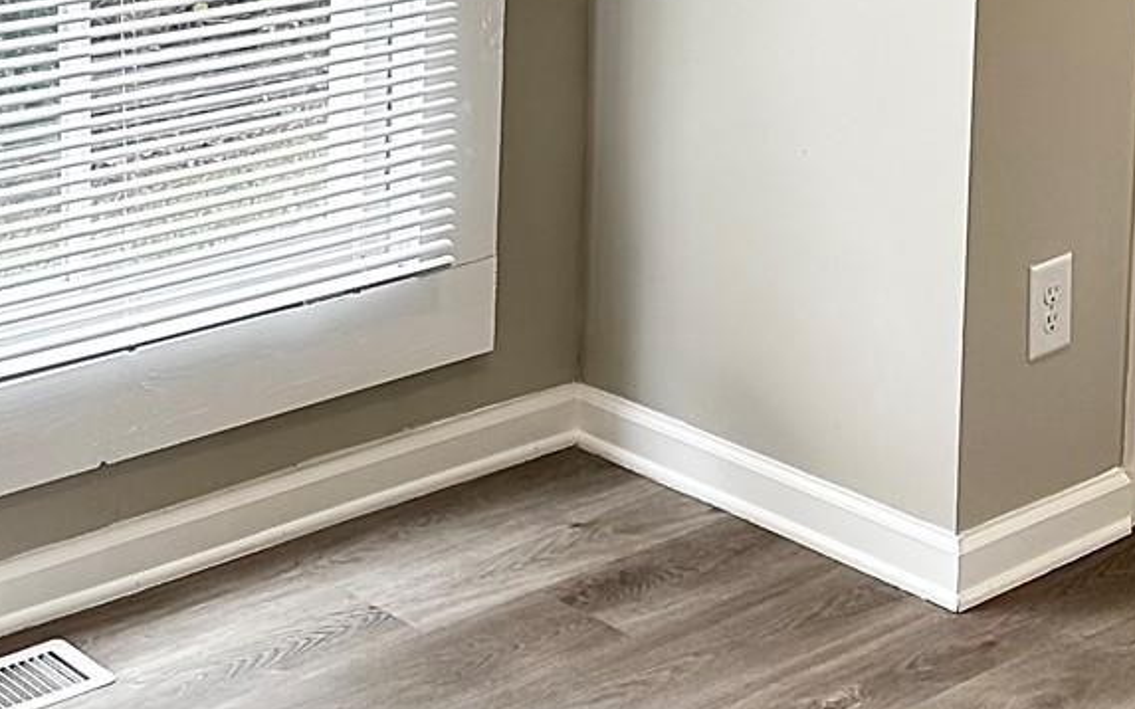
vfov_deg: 13.9
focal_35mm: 91
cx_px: 810
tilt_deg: -9.0
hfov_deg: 22.6
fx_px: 2815
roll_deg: -1.9
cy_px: -188
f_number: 1.78
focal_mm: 6.86
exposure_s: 1/128
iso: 64
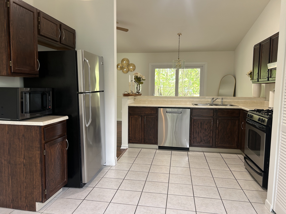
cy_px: 107
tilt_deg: -6.4
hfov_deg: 67.3
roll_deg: -0.2
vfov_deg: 53.1
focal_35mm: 26
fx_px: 215
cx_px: 143
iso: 64
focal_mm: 5.7
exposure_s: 1/60
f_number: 1.5
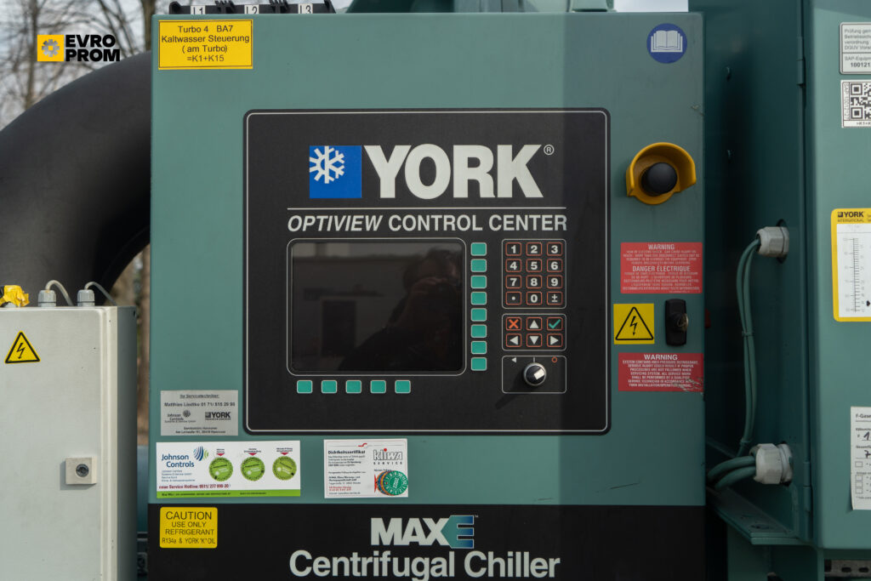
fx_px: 823
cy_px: 290
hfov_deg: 55.8
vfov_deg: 38.9
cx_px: 436
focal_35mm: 34
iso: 160
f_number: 5
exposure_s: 1/400
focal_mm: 34
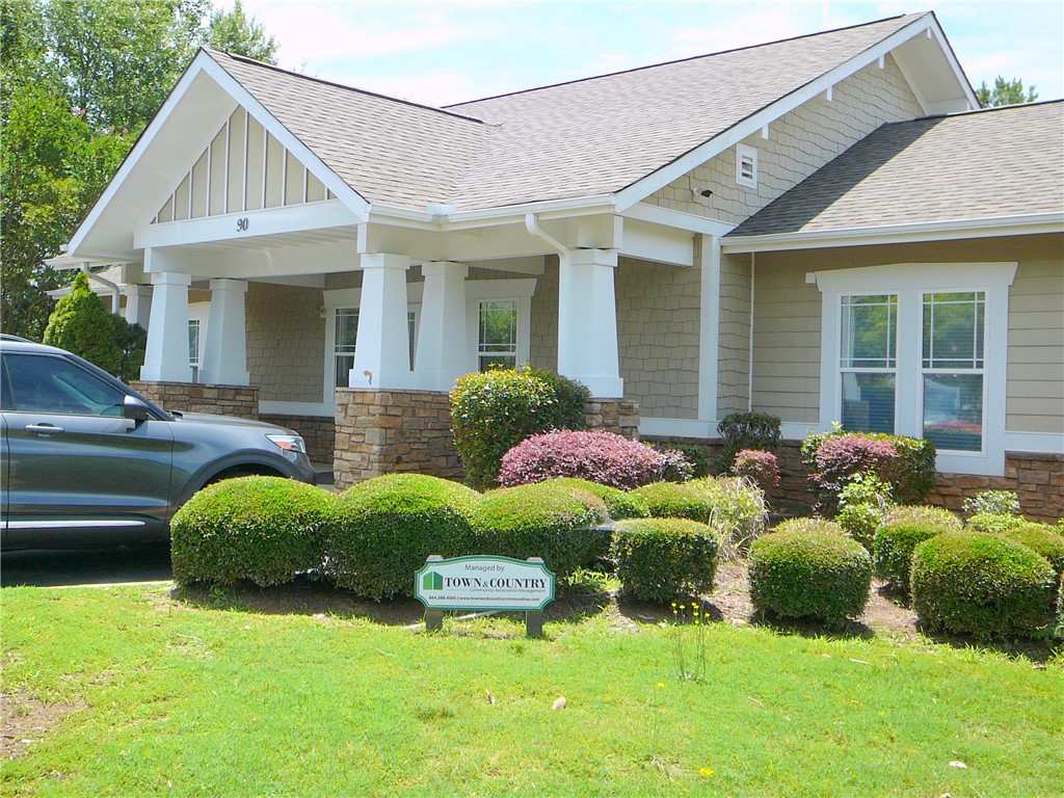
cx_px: 532
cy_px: 399
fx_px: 1168
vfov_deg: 37.7
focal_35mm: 38
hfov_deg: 49.0
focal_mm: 5.6
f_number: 3
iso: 80
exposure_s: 1/500
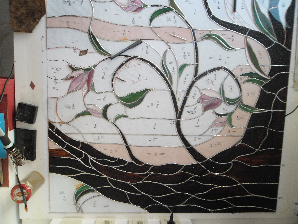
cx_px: 149
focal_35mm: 27
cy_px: 112
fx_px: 232
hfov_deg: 65.3
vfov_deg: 51.4
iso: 100
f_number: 3.5
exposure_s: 1/25
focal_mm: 4.9
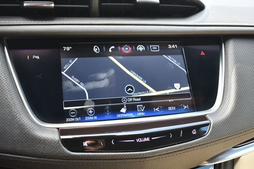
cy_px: 84
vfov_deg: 36.8
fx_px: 254
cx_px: 127
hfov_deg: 53.2
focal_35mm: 36
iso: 800
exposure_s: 1/200
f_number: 4
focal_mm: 24
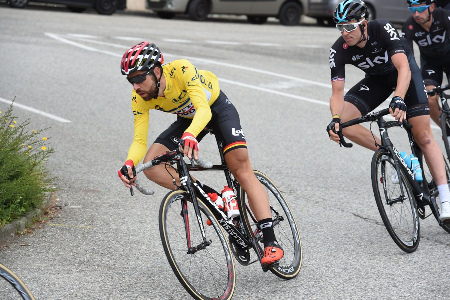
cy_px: 150
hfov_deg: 12.5
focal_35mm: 165
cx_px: 225
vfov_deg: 8.3
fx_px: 2061
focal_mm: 165
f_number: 7.1
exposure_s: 1/800
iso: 1250
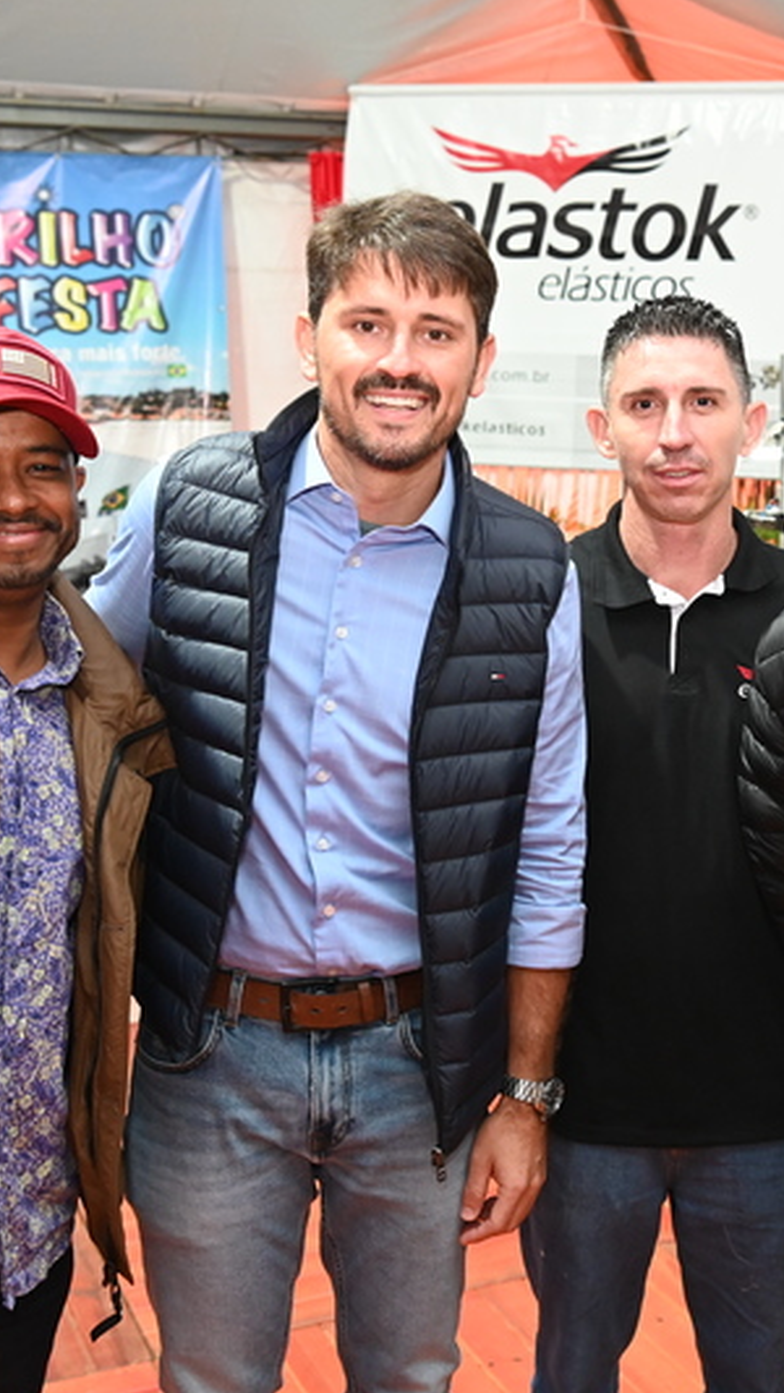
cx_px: 677
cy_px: 694
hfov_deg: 22.2
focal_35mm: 53
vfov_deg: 39.2
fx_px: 1958
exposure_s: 1/60
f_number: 4
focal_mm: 30
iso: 3200
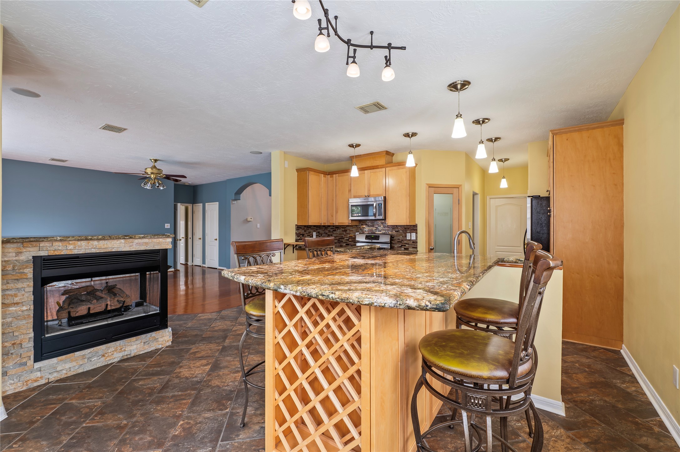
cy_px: 226
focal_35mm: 15
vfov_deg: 77.2
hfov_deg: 100.4
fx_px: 283
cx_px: 340
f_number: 6.3
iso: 125
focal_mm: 15
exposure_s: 1/4
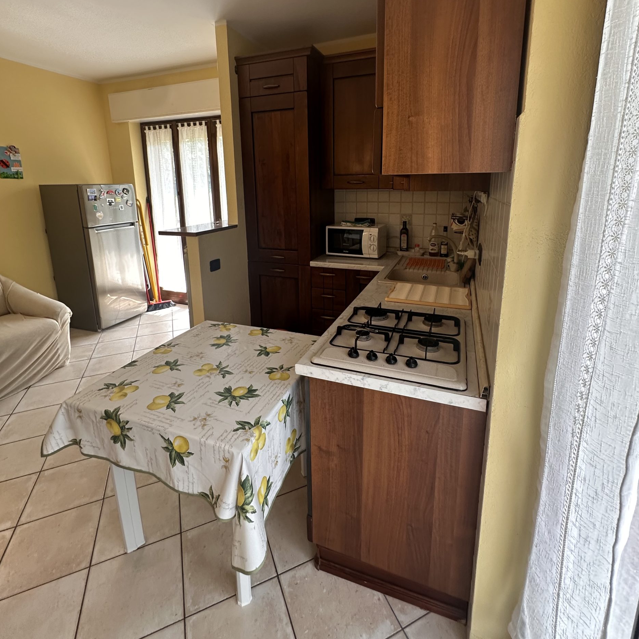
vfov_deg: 82.9
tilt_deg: -11.1
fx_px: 355
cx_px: 323
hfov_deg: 84.0
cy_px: 255
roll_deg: +0.5
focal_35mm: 17
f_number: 2.2
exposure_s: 1/99
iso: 160
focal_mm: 2.22
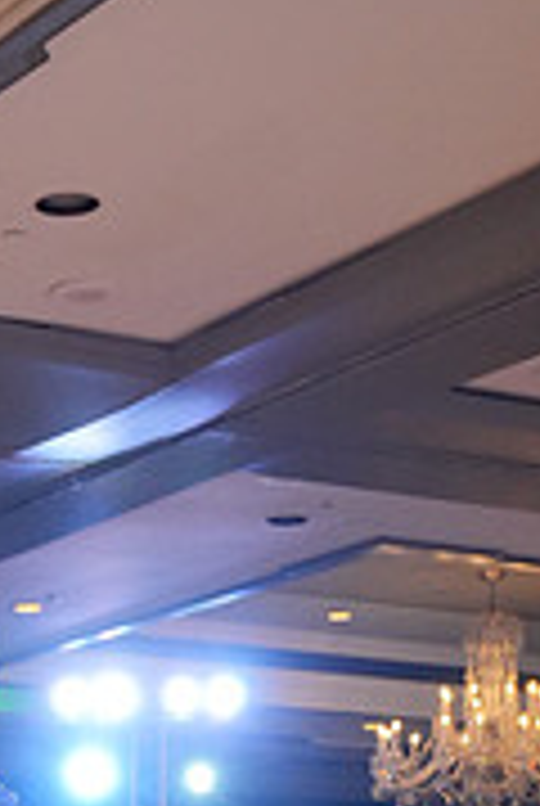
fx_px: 2465
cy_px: 1211
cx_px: -160
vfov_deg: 16.8
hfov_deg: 12.1
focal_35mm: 110
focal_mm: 34
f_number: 4
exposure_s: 1/500
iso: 4000
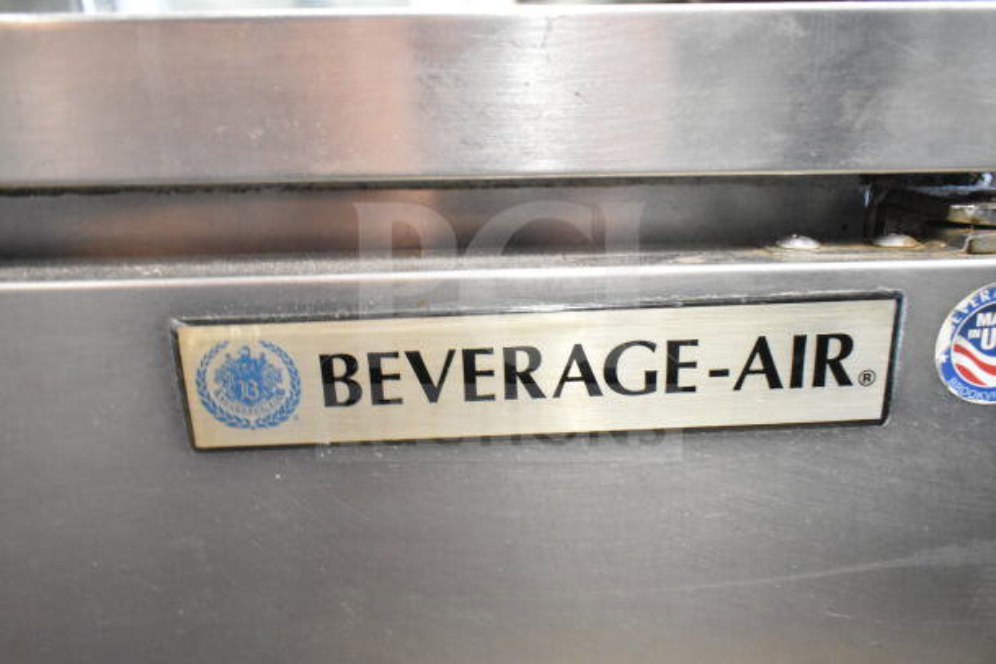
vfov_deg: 48.0
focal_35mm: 27
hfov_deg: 67.4
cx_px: 498
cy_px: 332
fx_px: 747
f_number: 3.5
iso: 8000
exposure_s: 1/30
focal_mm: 18
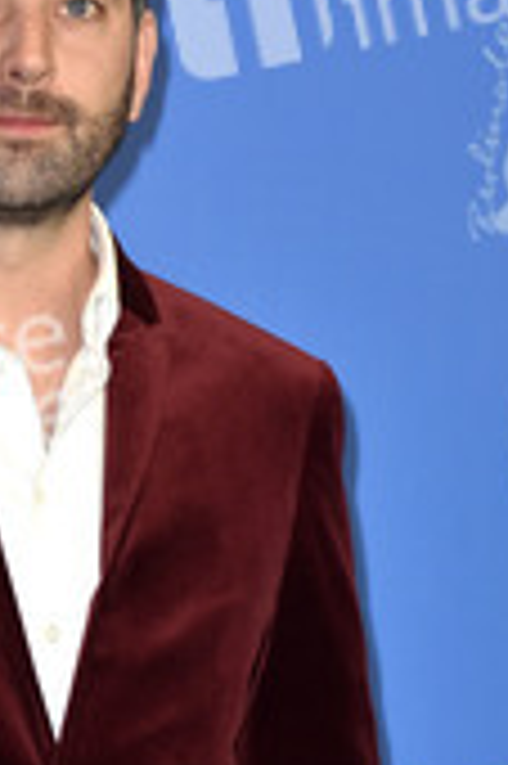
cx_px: -18
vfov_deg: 6.5
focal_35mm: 317
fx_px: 6723
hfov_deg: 4.3
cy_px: 648
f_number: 5.6
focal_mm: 135
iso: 500
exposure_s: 1/160
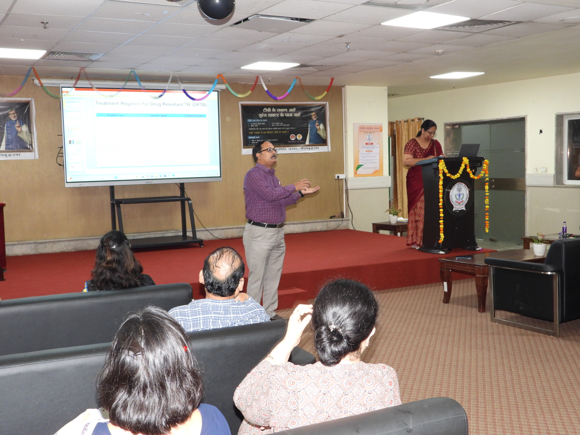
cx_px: 290
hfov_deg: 45.8
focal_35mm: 41
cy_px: 218
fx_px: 687
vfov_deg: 35.1
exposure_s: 1/30
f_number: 3.2
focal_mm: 7.4
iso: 280
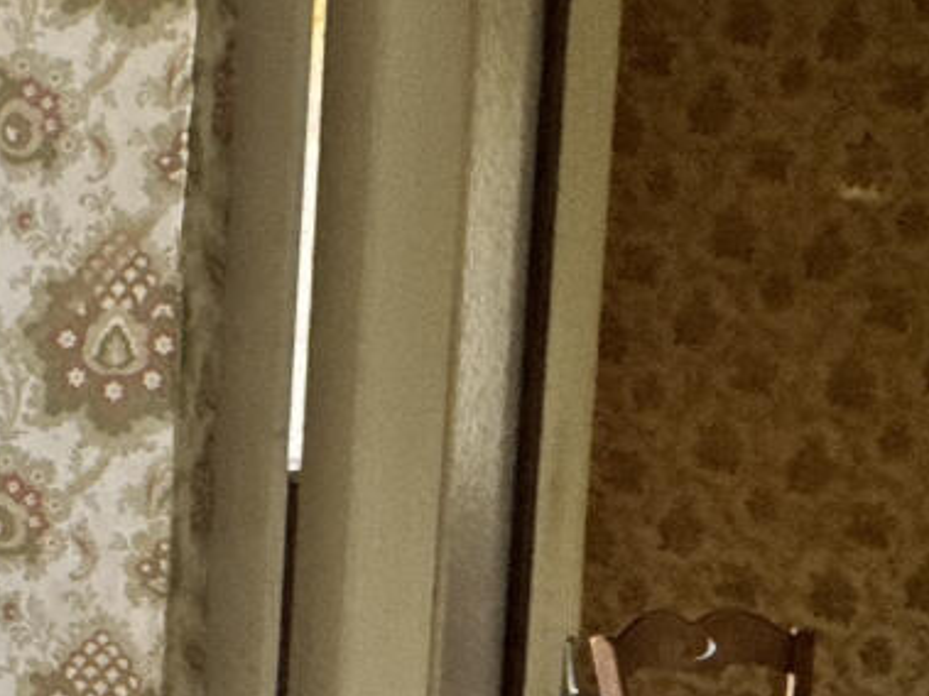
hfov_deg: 25.6
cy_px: 446
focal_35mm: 71
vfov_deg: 20.7
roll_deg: -0.8
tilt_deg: -3.7
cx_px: -69
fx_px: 1905
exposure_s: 1/50
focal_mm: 2.22
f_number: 2.2
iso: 250
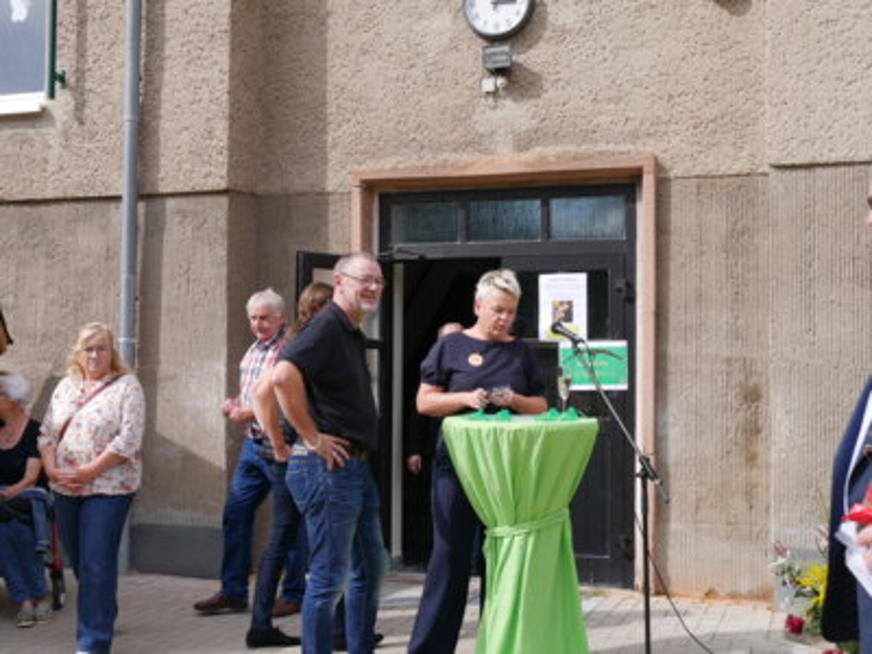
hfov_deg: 38.2
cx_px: 436
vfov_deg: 29.1
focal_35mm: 50
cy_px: 327
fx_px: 1260
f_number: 8
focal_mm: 25
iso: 200
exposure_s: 1/250
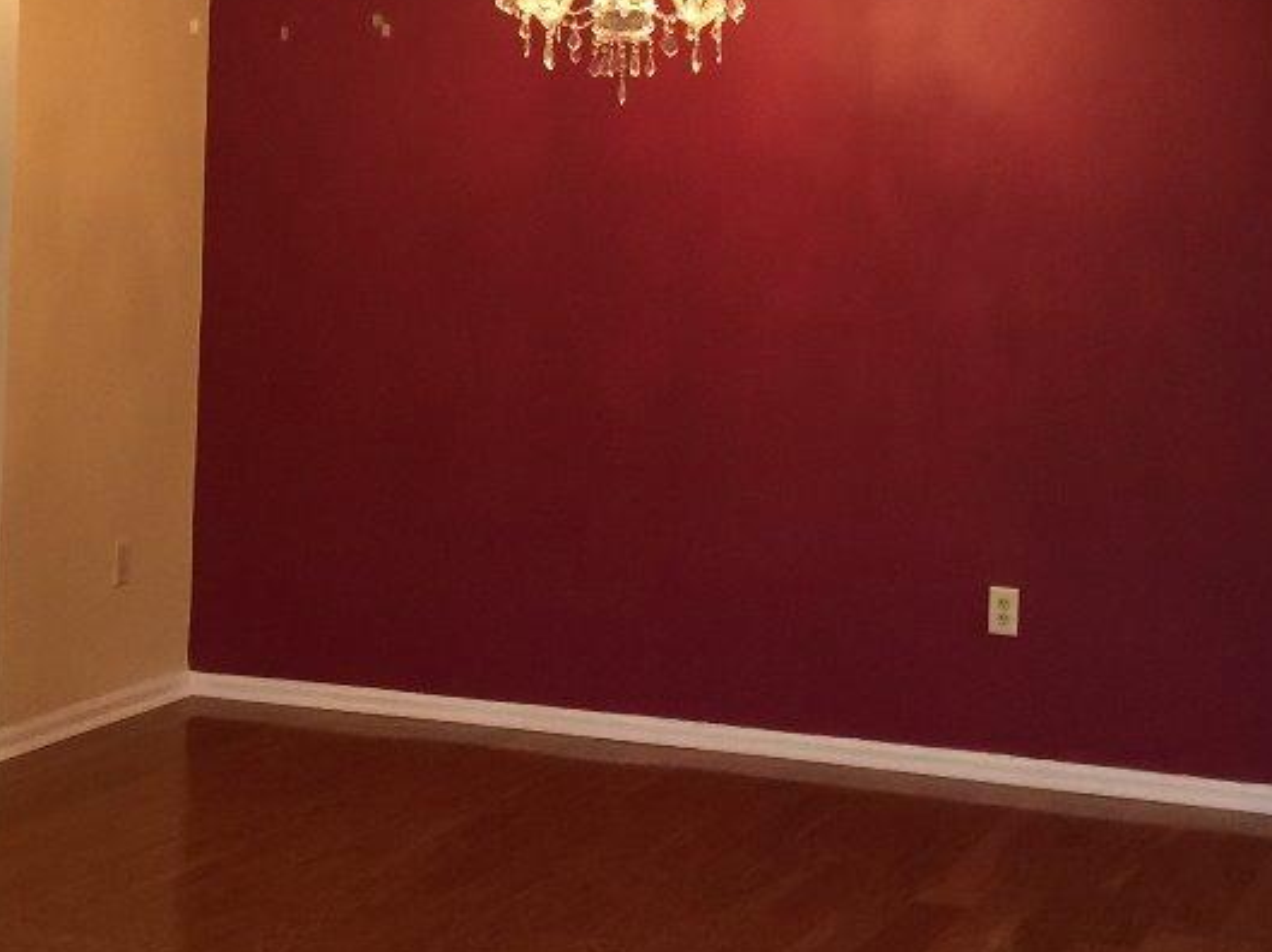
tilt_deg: +2.7
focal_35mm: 79
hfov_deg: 24.7
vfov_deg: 18.2
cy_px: 31
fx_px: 2901
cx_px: 529
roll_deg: -1.0
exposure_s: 1/15
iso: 32
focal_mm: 4.15
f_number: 2.2
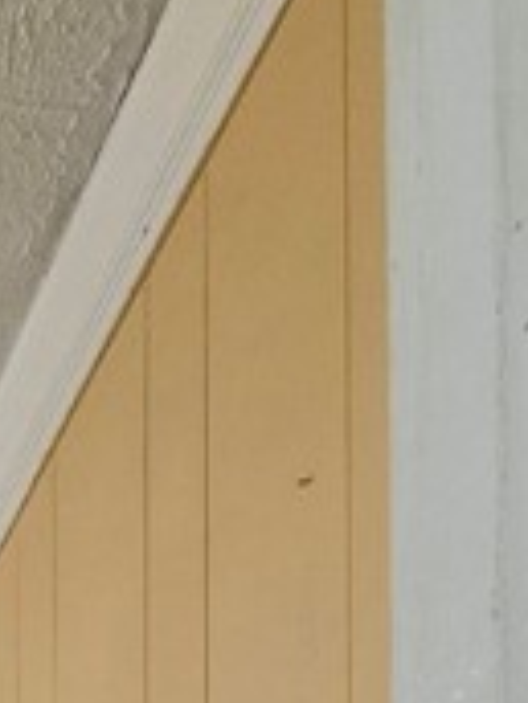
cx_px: -565
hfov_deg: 17.2
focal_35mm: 58
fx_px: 1180
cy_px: 1459
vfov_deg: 18.4
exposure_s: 1/60
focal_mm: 2.2
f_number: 2.2
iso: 100
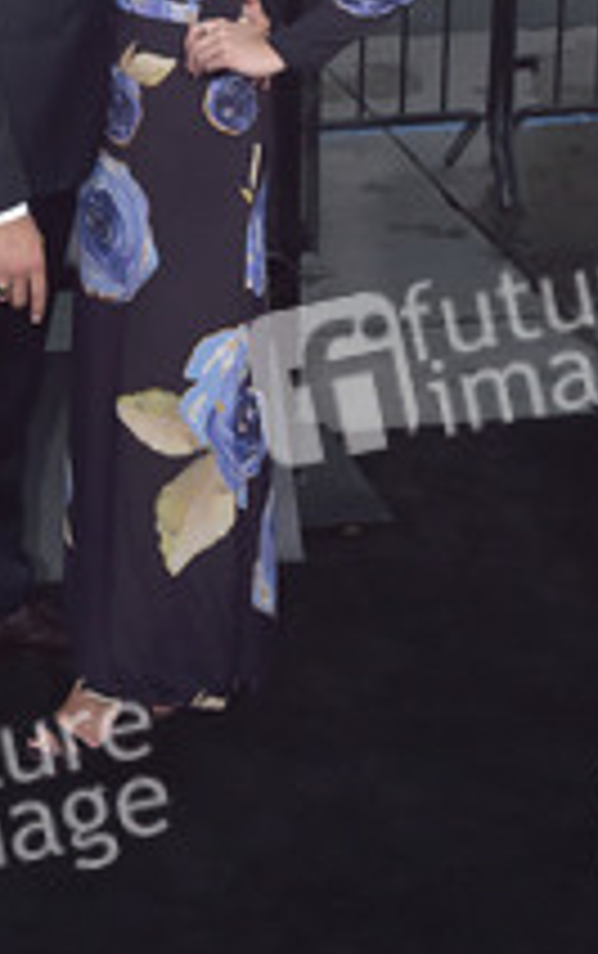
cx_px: 70
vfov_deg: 27.4
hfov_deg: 17.7
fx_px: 1898
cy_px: 135
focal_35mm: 73
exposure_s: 1/320
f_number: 6.3
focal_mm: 38
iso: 640
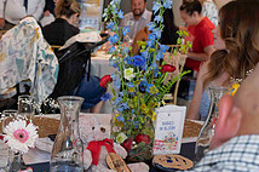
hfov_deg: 26.6
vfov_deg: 18.0
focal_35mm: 72
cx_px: -1
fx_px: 517
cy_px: 205
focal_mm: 26.5
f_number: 4.5
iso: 1600
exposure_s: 1/200
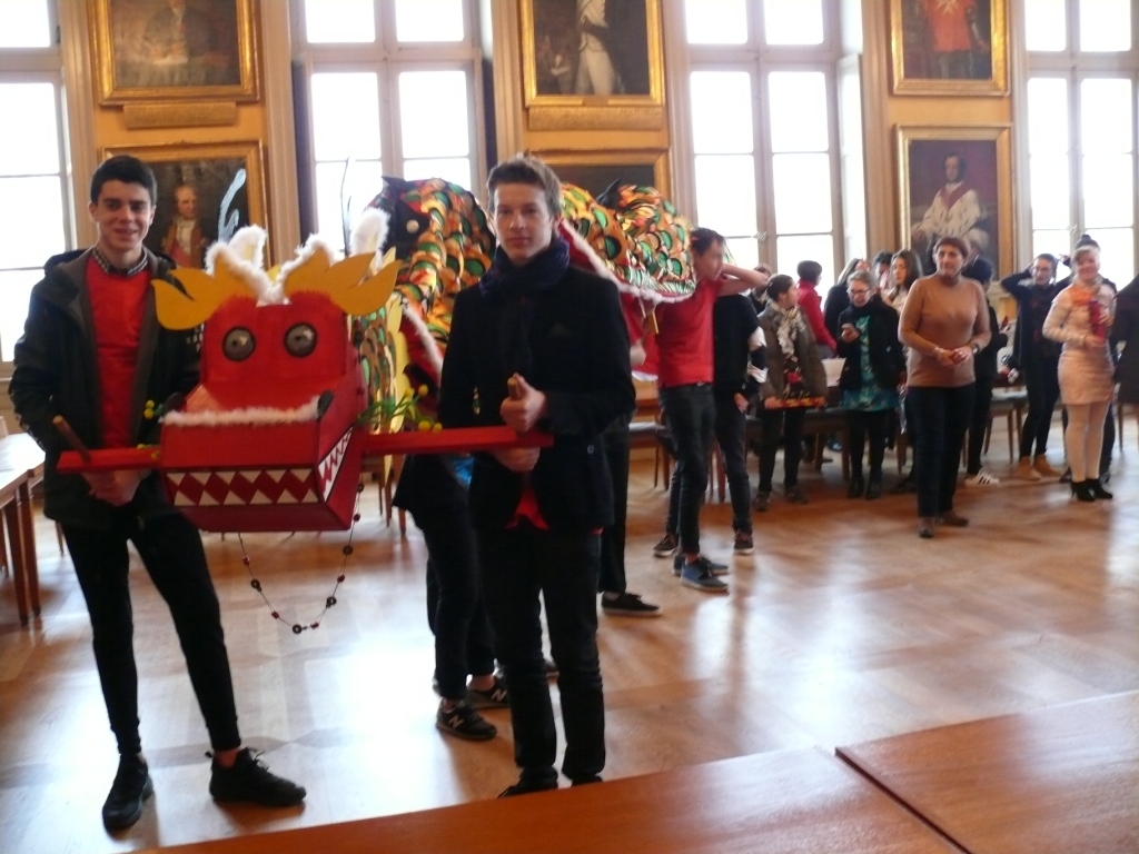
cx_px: 570
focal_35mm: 35
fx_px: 1152
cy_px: 427
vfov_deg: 40.7
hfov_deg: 52.6
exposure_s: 1/15
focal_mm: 7.4
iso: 400
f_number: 2.8
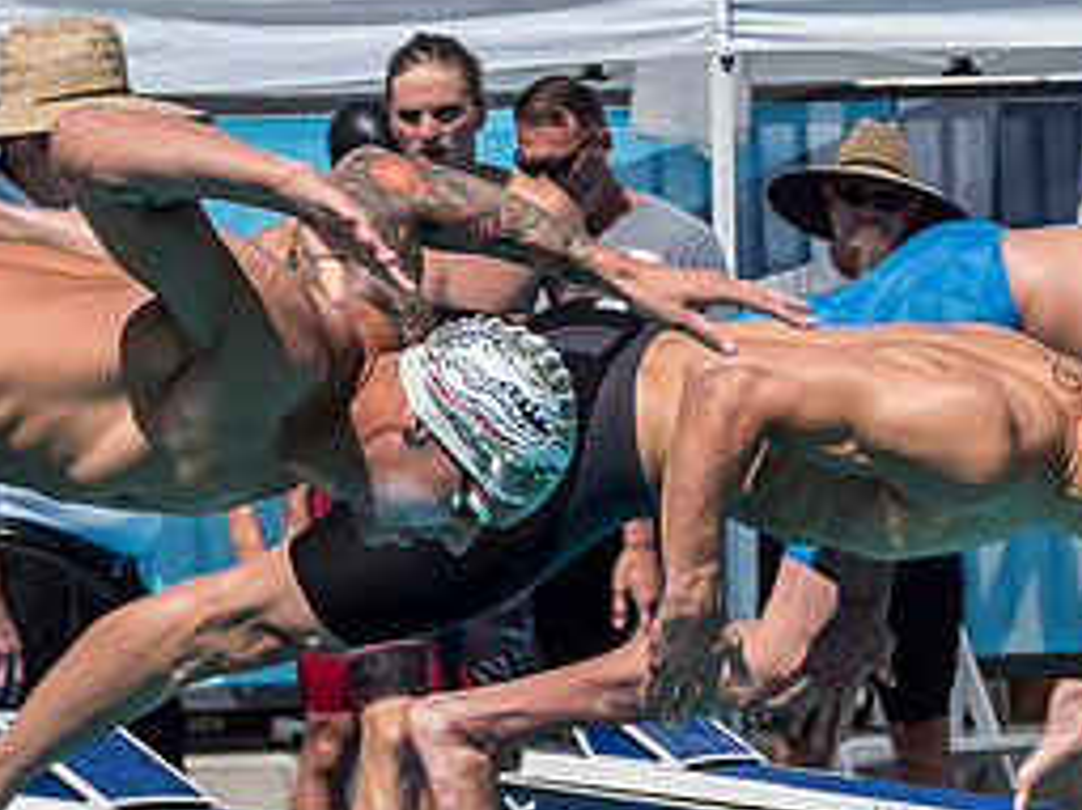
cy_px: 538
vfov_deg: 3.2
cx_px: -118
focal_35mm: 462
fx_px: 14434
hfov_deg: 4.3
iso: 250
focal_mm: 70
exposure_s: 1/1250
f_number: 6.3
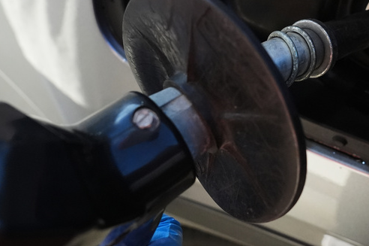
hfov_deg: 38.4
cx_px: 286
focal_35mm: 50
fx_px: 512
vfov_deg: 26.7
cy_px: 77
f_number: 5.6
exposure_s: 1/1600
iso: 3200
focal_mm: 24
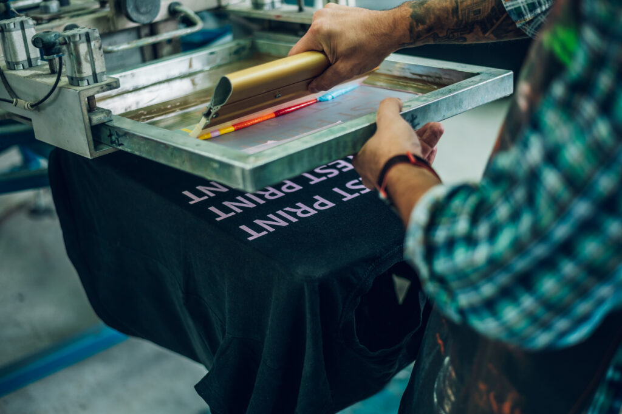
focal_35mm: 50
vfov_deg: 26.9
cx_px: 311
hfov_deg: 39.6
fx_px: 863
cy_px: 207
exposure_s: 1/125
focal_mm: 50
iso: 250
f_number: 1.8
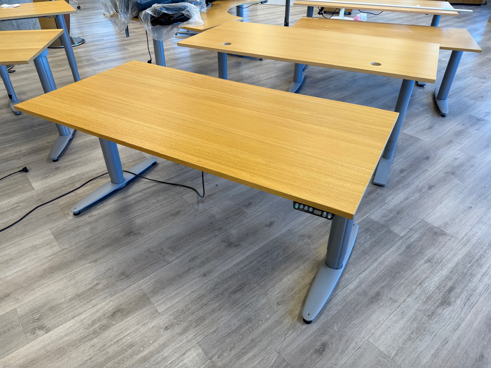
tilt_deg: -35.2
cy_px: 184
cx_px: 246
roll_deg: -0.9
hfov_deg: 71.6
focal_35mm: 24
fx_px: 340
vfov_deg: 56.8
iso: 80
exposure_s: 1/100
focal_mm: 6.76
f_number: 1.78
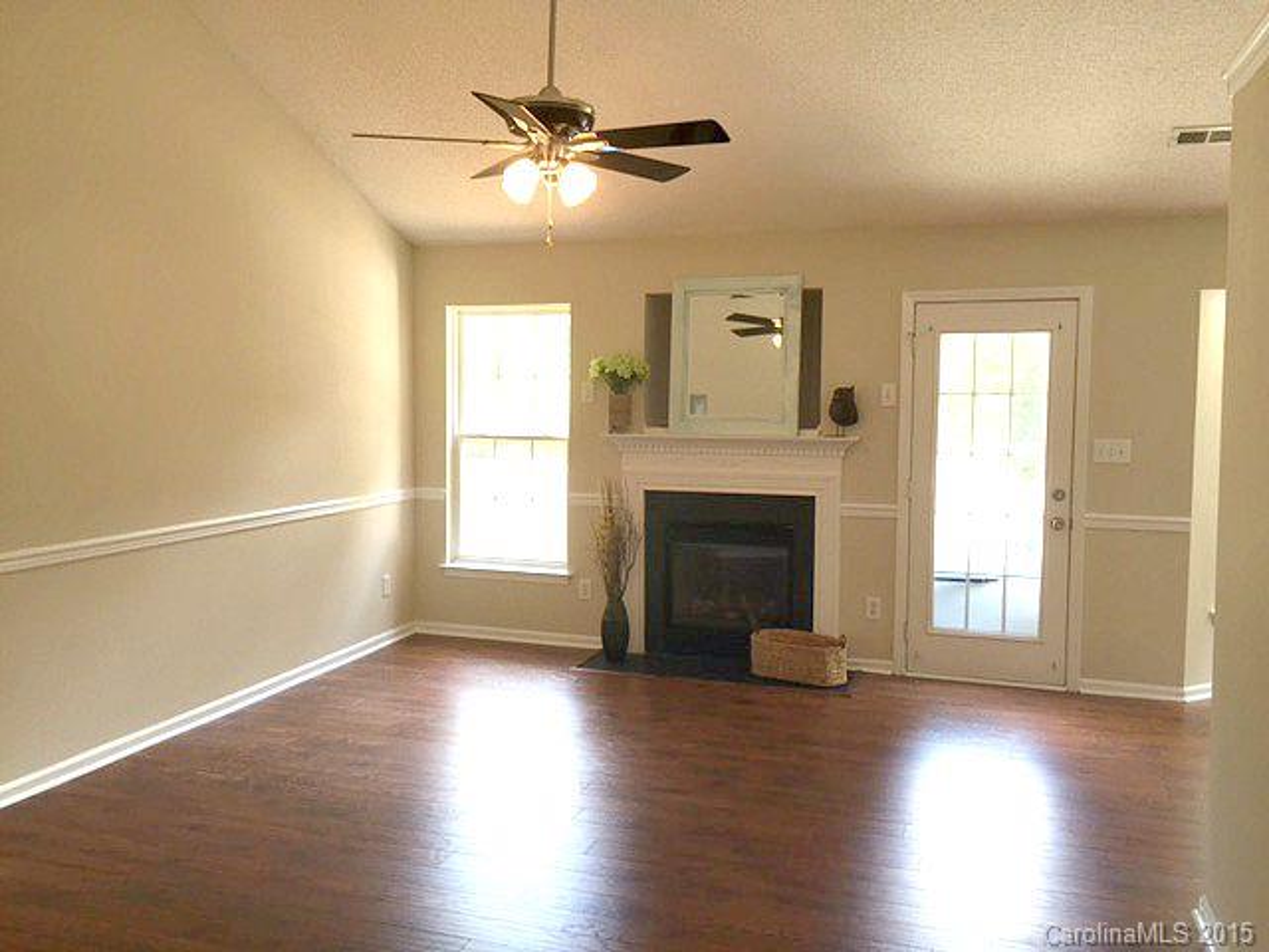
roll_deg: -0.8
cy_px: 476
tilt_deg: -4.4
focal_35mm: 29
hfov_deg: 61.7
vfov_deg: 48.2
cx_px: 634
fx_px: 1063
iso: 32
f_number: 2.2
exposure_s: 1/40
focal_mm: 4.15
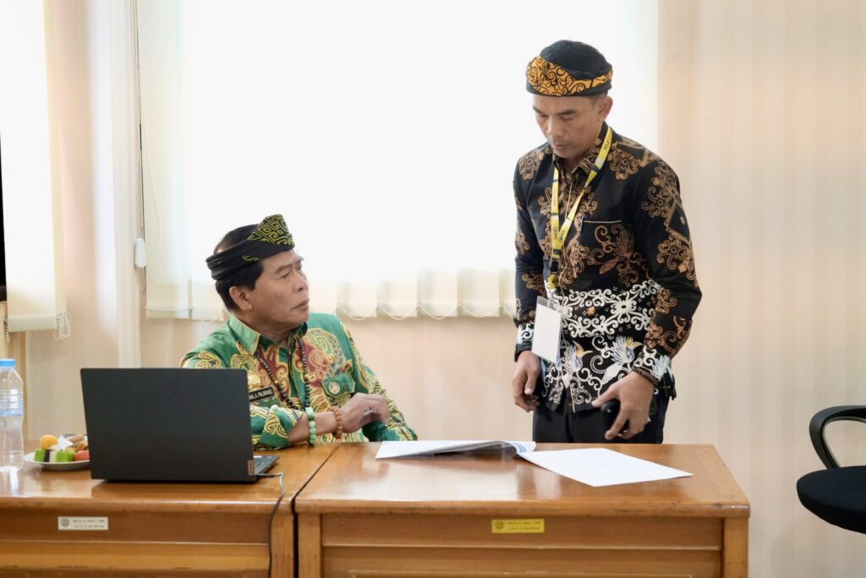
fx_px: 1324
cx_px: 433
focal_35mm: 55
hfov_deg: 36.2
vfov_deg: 24.7
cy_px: 289
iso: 6400
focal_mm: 55
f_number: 5
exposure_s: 1/125
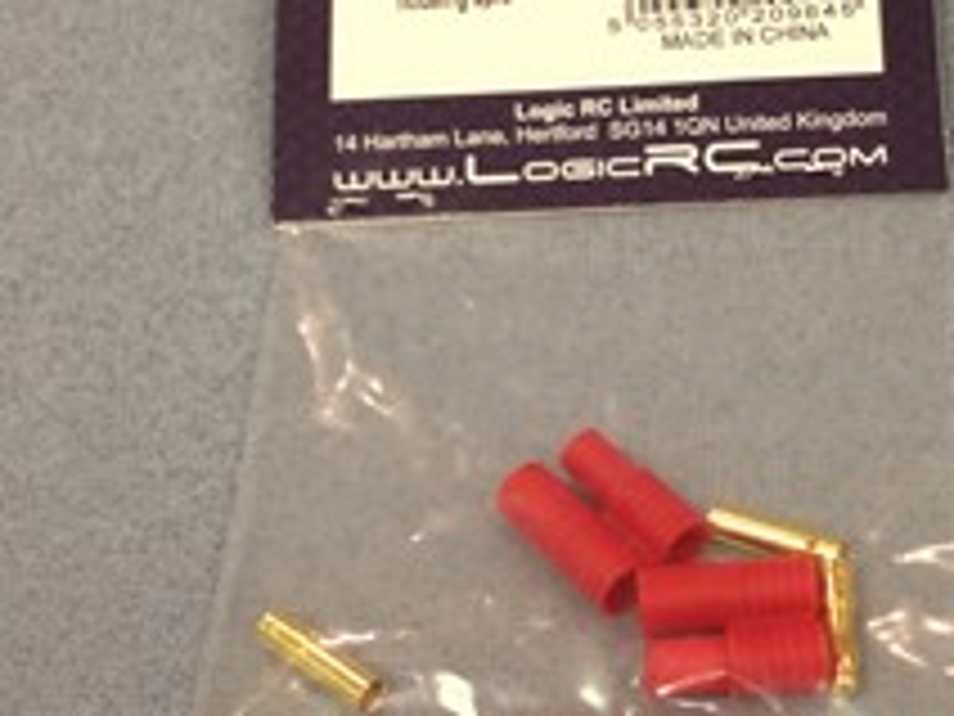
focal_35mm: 78
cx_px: 626
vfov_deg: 18.9
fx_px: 2150
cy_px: 295
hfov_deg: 24.9
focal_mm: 4.12
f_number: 2.4
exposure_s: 1/20
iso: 50
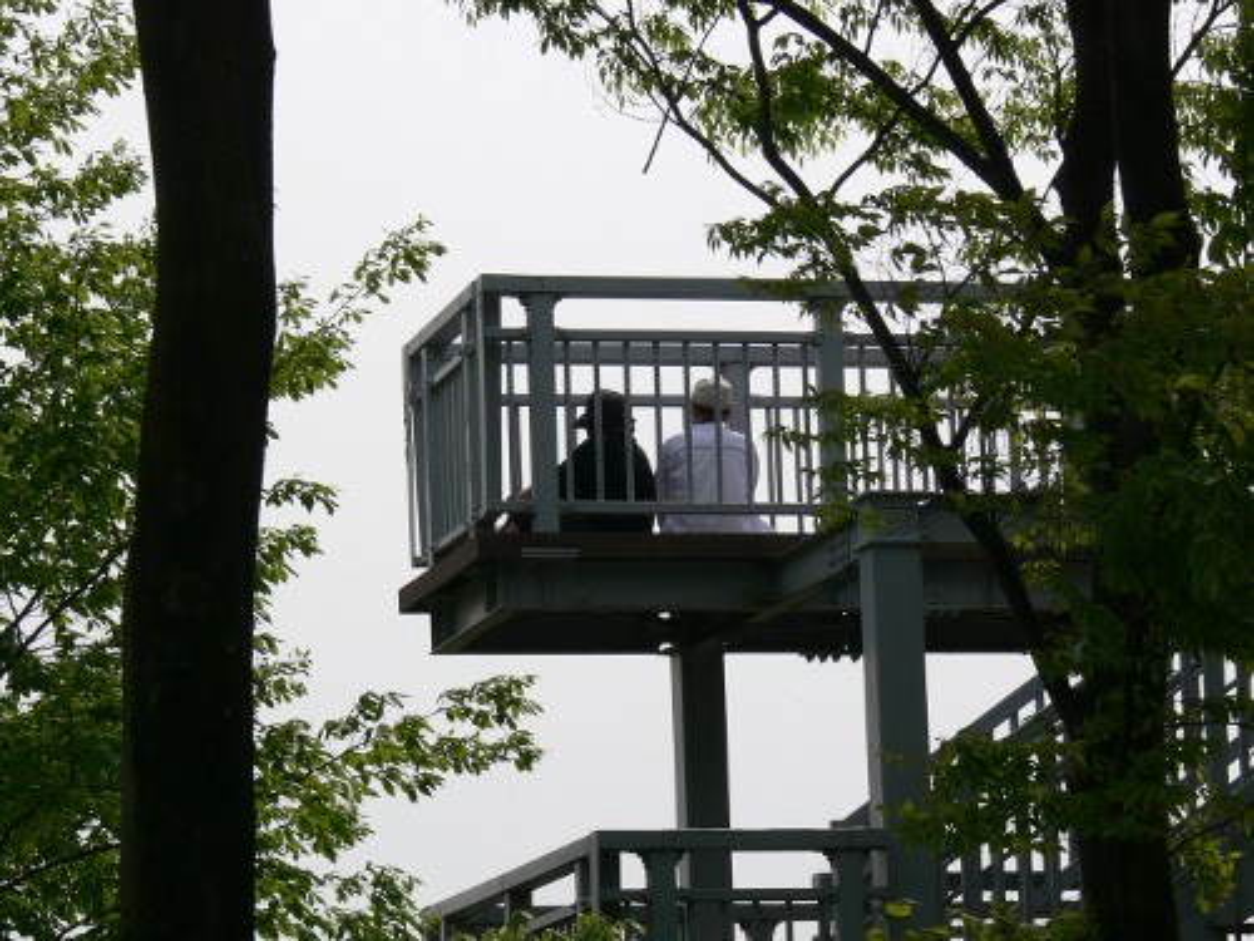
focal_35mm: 122
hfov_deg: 16.1
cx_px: 627
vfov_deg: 12.1
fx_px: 4420
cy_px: 470
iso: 80
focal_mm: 25.7
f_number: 6.3
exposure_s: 1/400
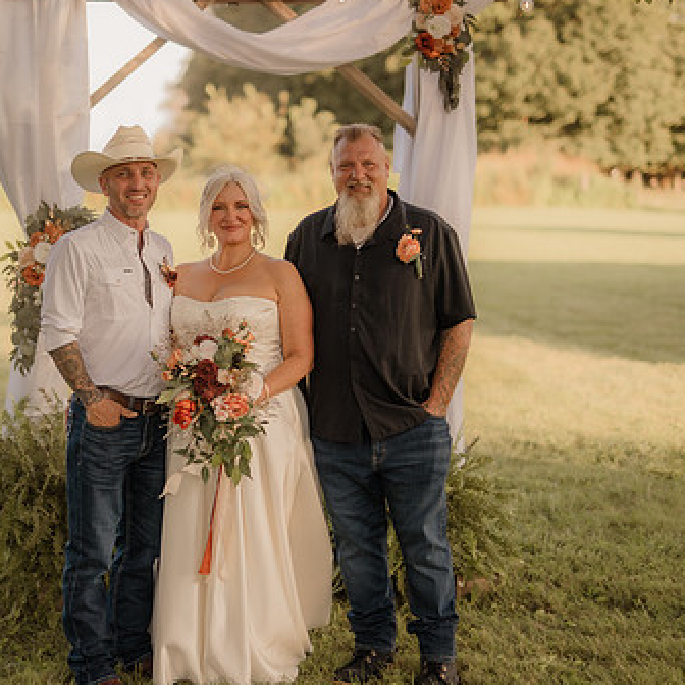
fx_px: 1724
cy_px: 380
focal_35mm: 77
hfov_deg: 22.4
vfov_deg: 22.5
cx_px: 228
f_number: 2.8
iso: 200
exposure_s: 1/800
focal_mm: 50
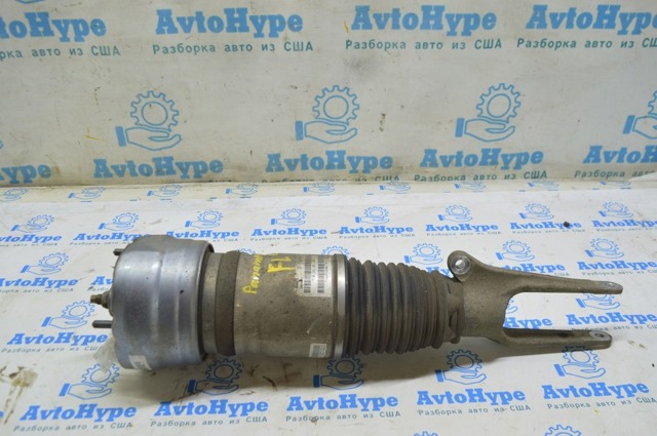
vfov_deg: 43.5
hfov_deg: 62.0
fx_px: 547
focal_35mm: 30
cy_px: 218
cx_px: 328
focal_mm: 20
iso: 400
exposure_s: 1/20
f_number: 5.6
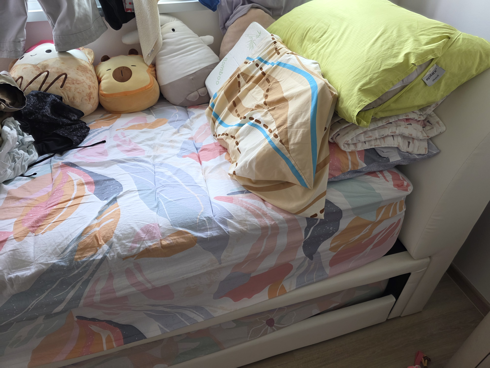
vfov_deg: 58.9
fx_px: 326
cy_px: 184
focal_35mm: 23
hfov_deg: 73.9
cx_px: 245
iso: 125
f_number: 1.7
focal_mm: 6.3
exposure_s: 1/100
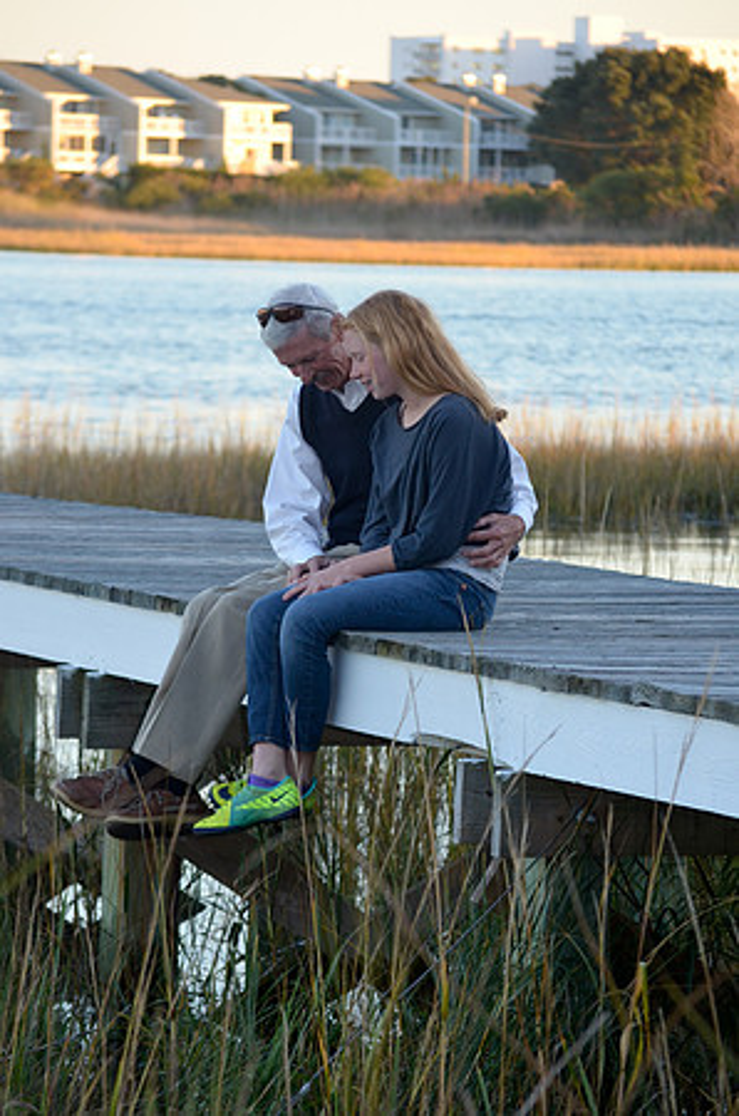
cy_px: 558
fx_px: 5661
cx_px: 370
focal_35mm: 183
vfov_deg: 11.3
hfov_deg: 7.5
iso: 400
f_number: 6.3
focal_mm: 122
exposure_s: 1/160
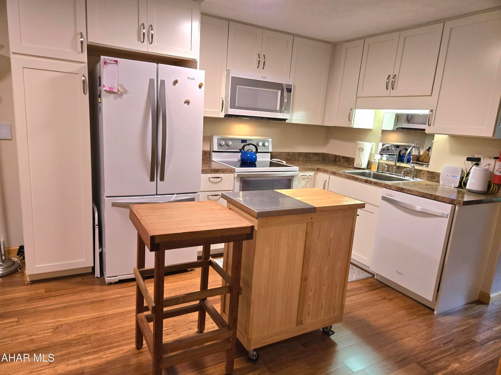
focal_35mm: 23
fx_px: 333
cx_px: 250
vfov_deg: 58.9
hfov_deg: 73.9
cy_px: 188
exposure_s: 1/120
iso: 250
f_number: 1.8
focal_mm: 5.4
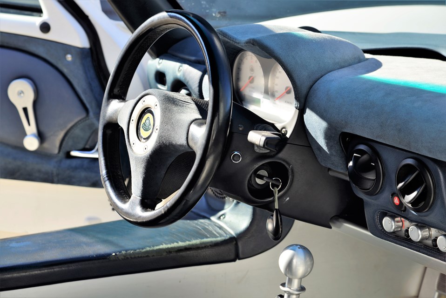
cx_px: 223
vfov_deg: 11.4
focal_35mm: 120
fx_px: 1488
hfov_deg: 17.1
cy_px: 149
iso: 100
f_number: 8
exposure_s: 1/60
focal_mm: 120
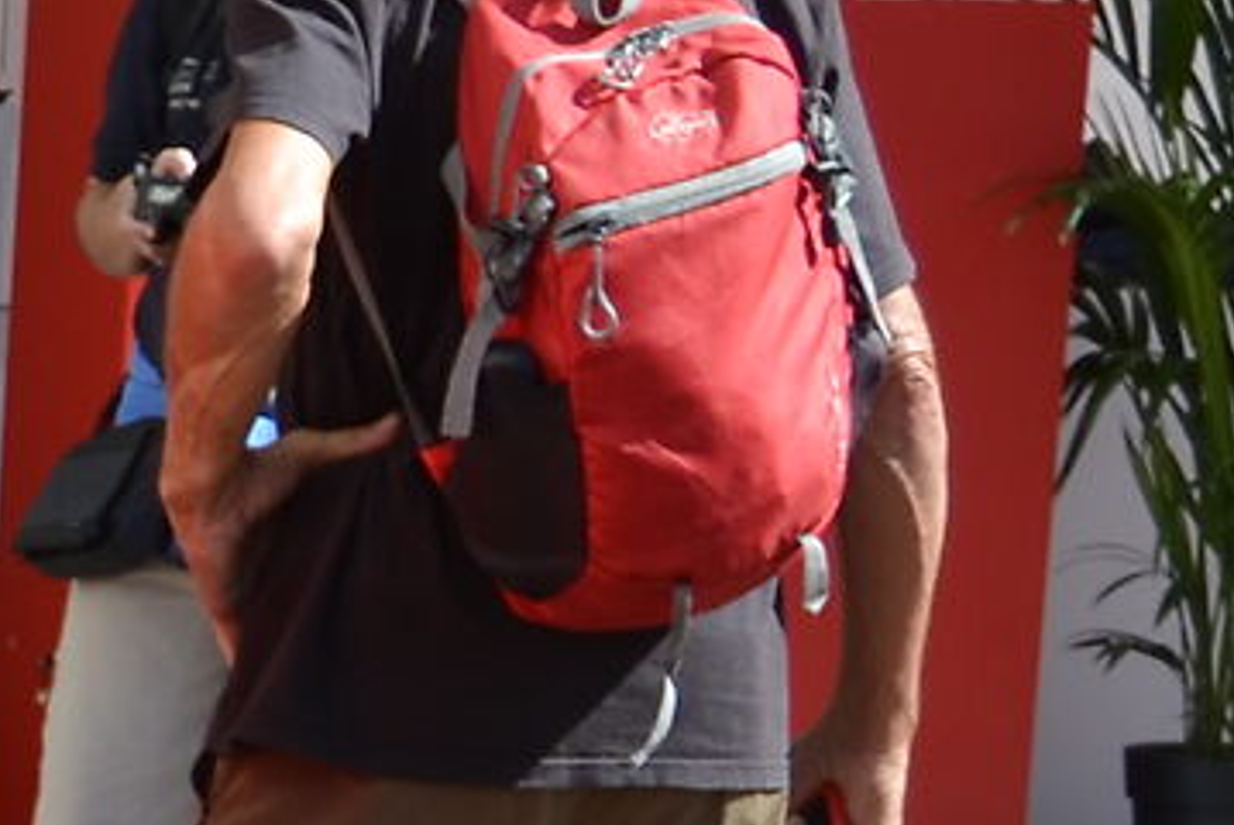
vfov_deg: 5.8
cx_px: -2313
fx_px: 7902
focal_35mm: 230
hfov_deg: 7.9
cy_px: 1650
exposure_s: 1/250
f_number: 8
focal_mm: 23
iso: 100
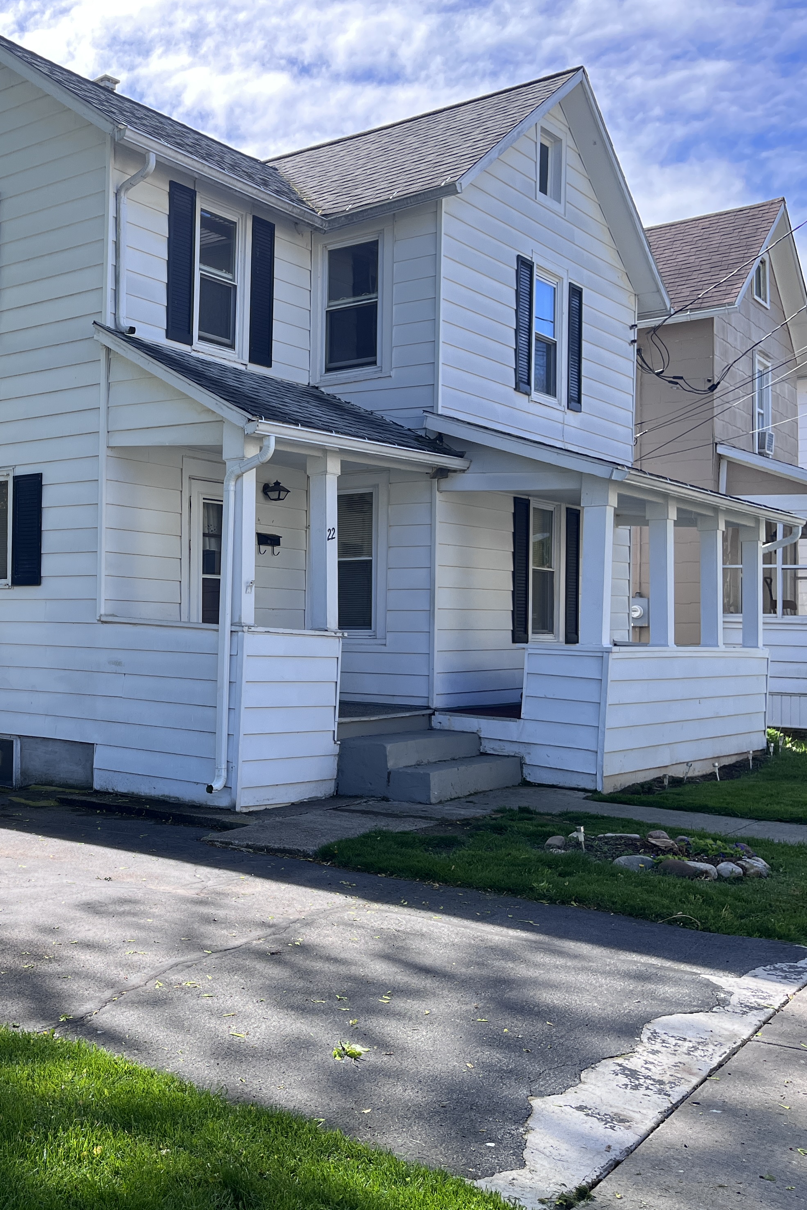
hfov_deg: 33.7
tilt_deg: +2.4
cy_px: 591
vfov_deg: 51.9
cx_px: 59
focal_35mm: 37
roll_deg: -1.2
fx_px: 1244
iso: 50
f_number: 1.6
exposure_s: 1/1252
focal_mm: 5.1
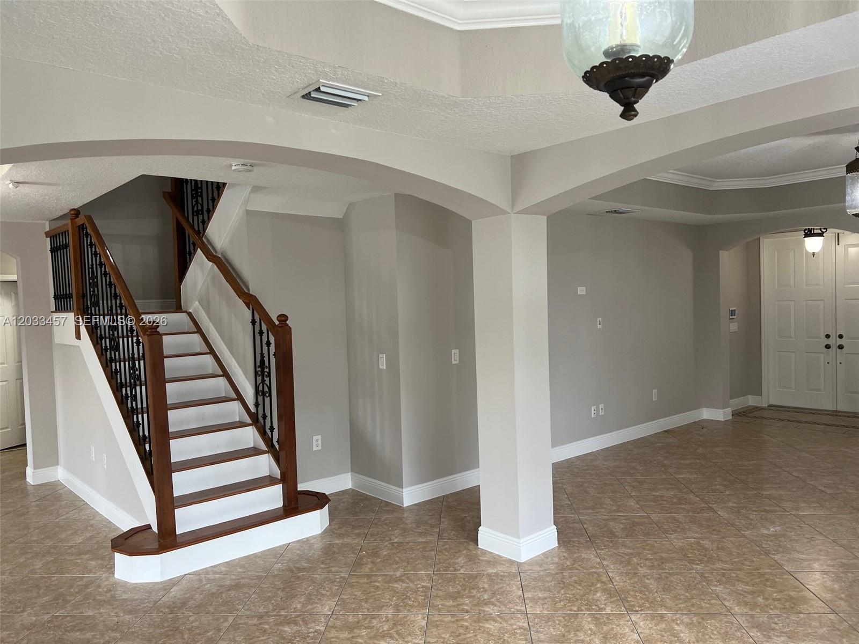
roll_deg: +2.3
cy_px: 322
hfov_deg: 67.3
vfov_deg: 53.1
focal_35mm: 26
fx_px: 645
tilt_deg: -1.8
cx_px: 430
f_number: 1.5
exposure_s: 1/60
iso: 64
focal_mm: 5.7
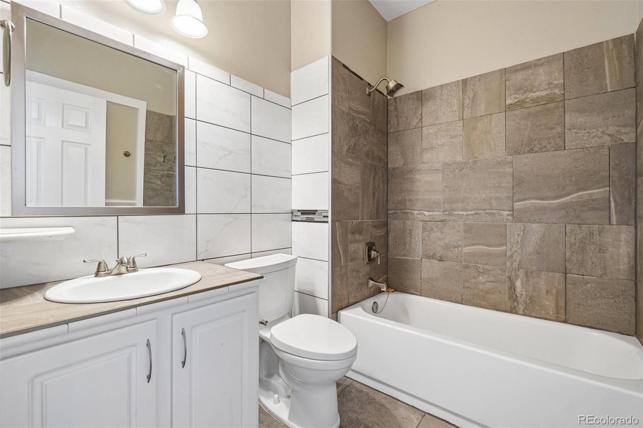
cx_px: 322
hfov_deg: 100.4
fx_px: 268
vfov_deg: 77.3
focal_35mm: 15
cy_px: 214
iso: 400
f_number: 8
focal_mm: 10
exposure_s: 1/8
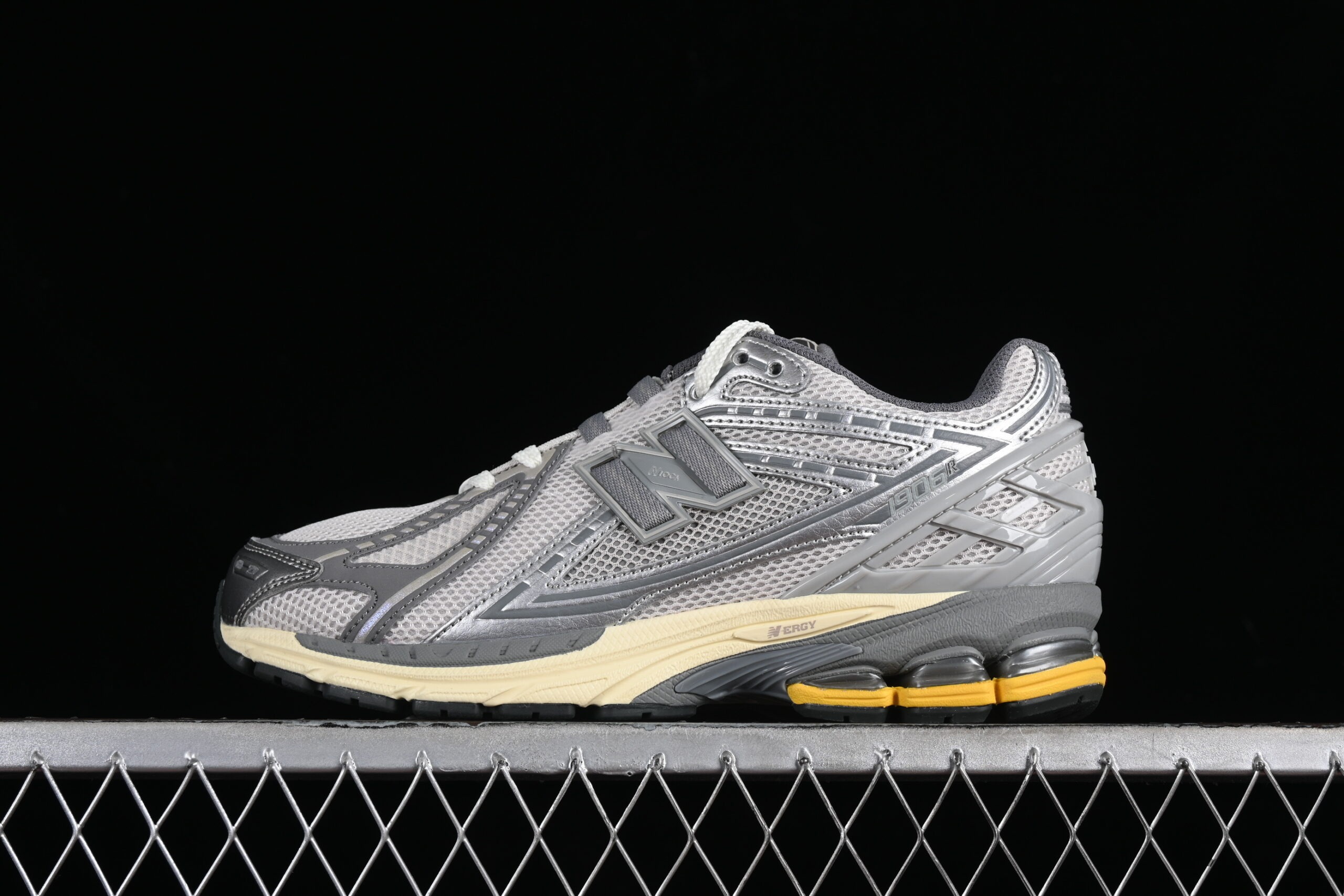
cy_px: 448
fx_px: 2800
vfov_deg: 18.2
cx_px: 672
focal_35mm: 75
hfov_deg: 27.0
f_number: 8
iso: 160
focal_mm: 50
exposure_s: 1/80
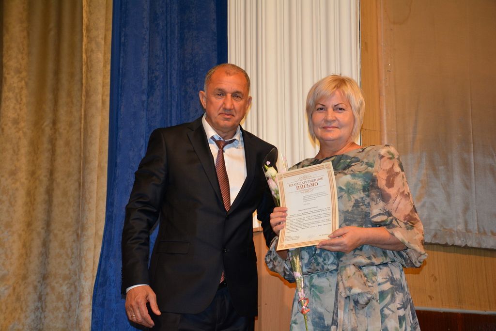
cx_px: 248
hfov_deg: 29.9
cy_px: 166
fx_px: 930
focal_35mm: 68
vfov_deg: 20.2
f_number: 4.5
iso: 800
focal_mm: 45
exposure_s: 1/60
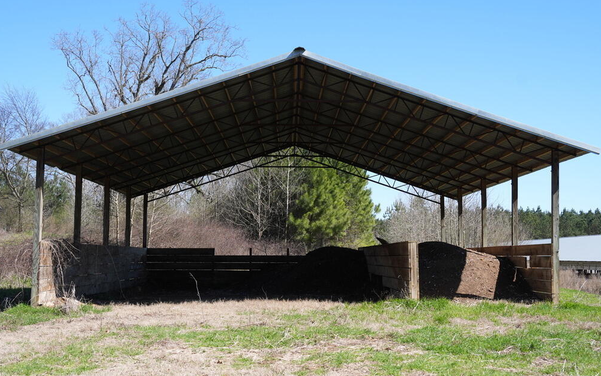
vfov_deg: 30.5
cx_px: 291
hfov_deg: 47.2
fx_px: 688
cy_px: 216
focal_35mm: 42
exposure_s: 1/800
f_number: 4.5
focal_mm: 38
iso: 200
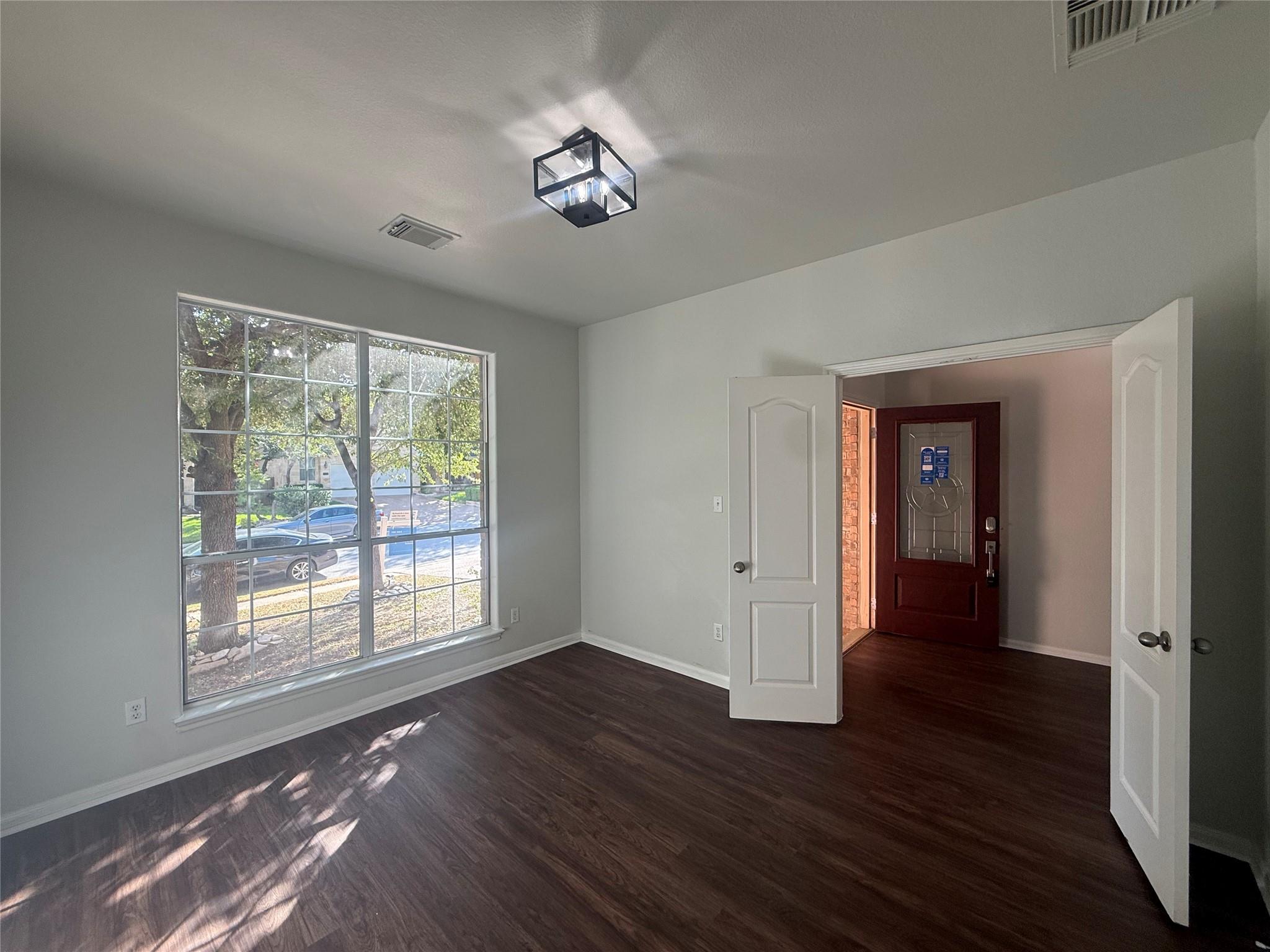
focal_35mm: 14
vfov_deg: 85.7
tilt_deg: -0.3
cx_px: 635
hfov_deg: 102.1
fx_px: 514
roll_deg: +0.1
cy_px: 476
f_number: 2.2
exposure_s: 1/120
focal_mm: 2.22
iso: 80
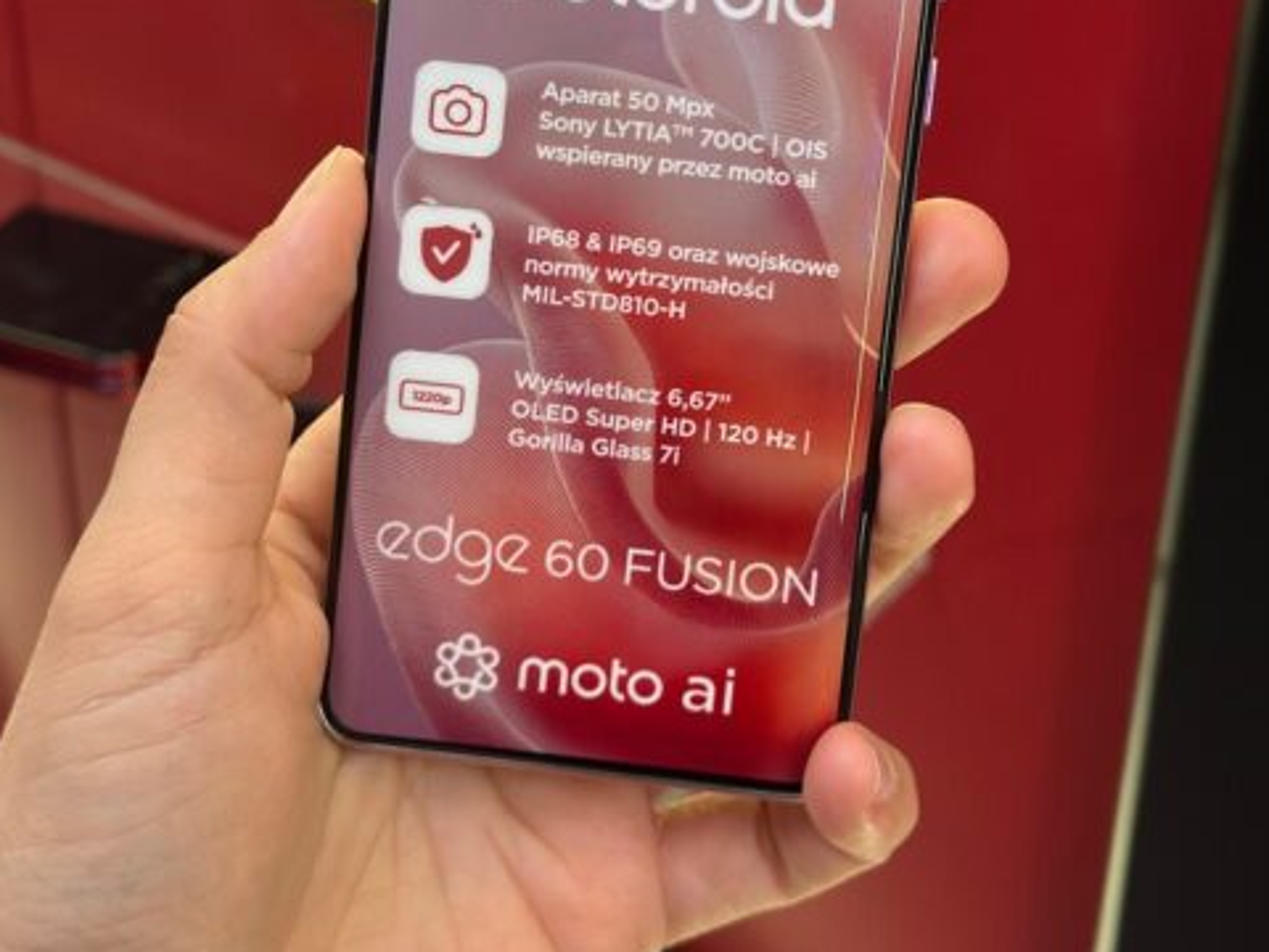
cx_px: 640
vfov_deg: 22.3
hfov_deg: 29.8
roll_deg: -1.7
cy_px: 214
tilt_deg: -31.2
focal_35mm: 65
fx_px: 2383
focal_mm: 6.86
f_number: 1.78
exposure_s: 1/50
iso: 320
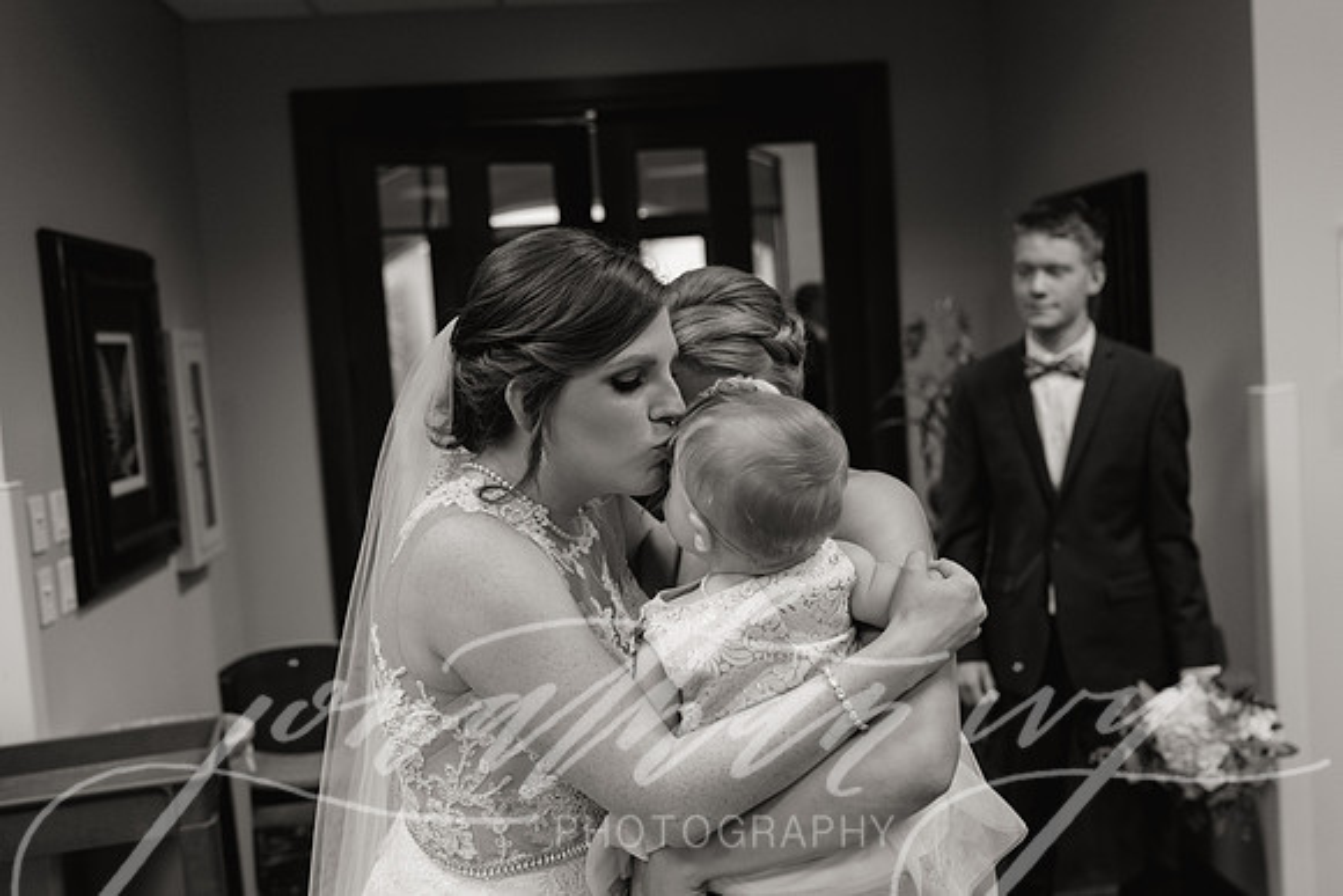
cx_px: 672
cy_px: 448
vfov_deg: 37.9
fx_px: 1306
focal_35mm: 35
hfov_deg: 54.4
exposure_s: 1/125
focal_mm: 35
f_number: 2.8
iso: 1600
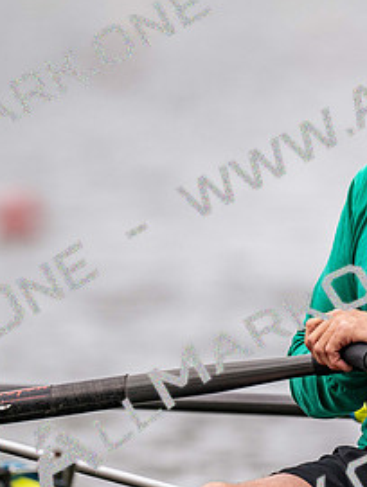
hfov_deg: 1.2
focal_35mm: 1233
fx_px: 17389
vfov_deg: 1.6
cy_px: 222
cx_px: 399
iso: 360
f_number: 4
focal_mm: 600
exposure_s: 1/2500
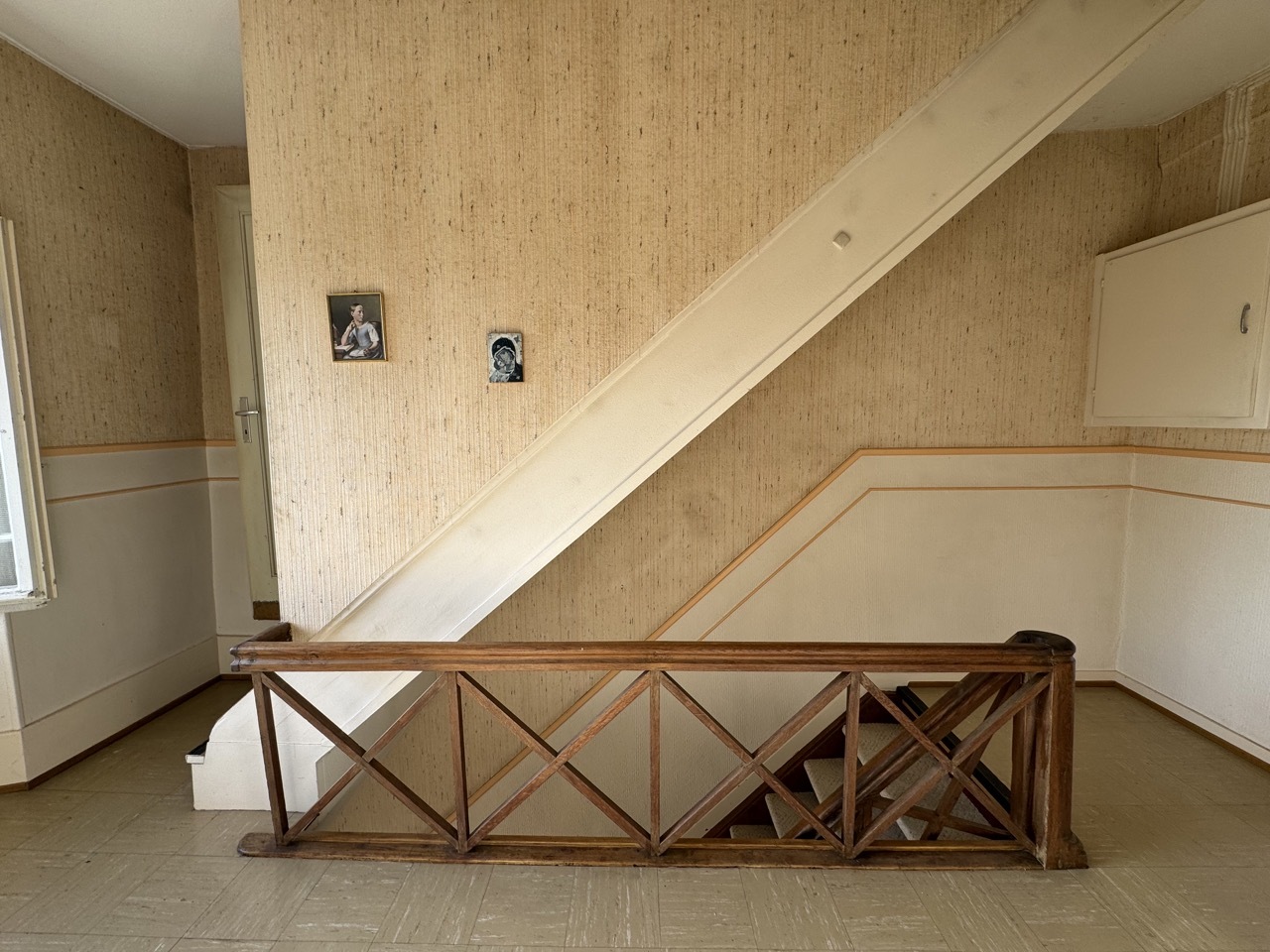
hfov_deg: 102.1
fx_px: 514
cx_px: 635
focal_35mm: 14
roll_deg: +0.7
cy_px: 476
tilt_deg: -5.9
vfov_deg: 85.7
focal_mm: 2.22
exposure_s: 1/226
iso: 40
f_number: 2.2
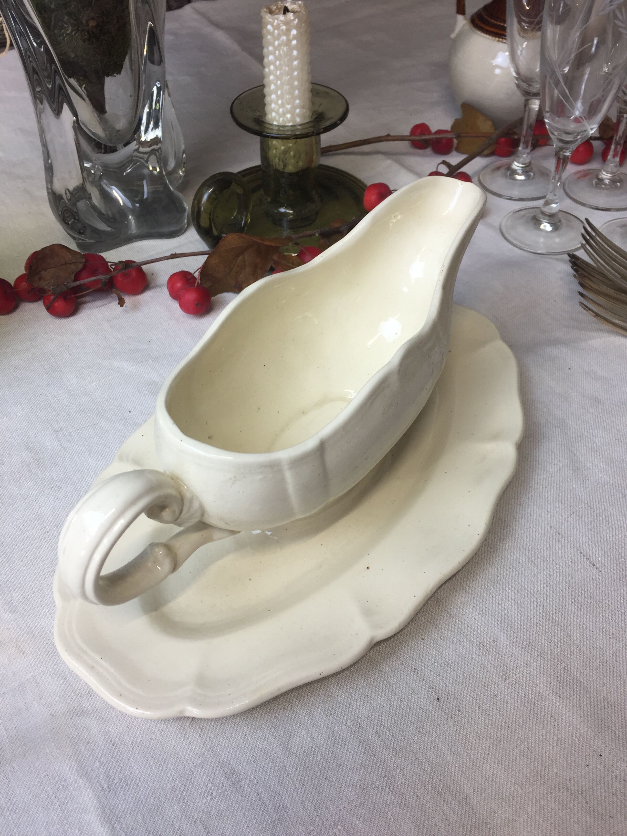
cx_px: 314
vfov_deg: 61.7
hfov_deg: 48.2
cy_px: 418
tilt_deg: -47.5
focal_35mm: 29
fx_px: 700
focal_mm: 4.15
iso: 32
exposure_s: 1/50
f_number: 2.2
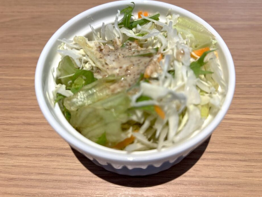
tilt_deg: -57.8
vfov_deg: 48.2
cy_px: 90
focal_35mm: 29
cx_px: 141
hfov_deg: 61.6
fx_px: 220
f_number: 1.5
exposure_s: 1/100
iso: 64
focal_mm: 5.7
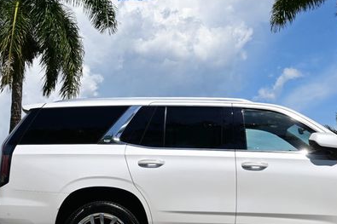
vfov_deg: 20.0
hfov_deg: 29.4
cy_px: 107
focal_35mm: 68
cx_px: 227
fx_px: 636
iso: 100
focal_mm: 28
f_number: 10
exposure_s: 1/320
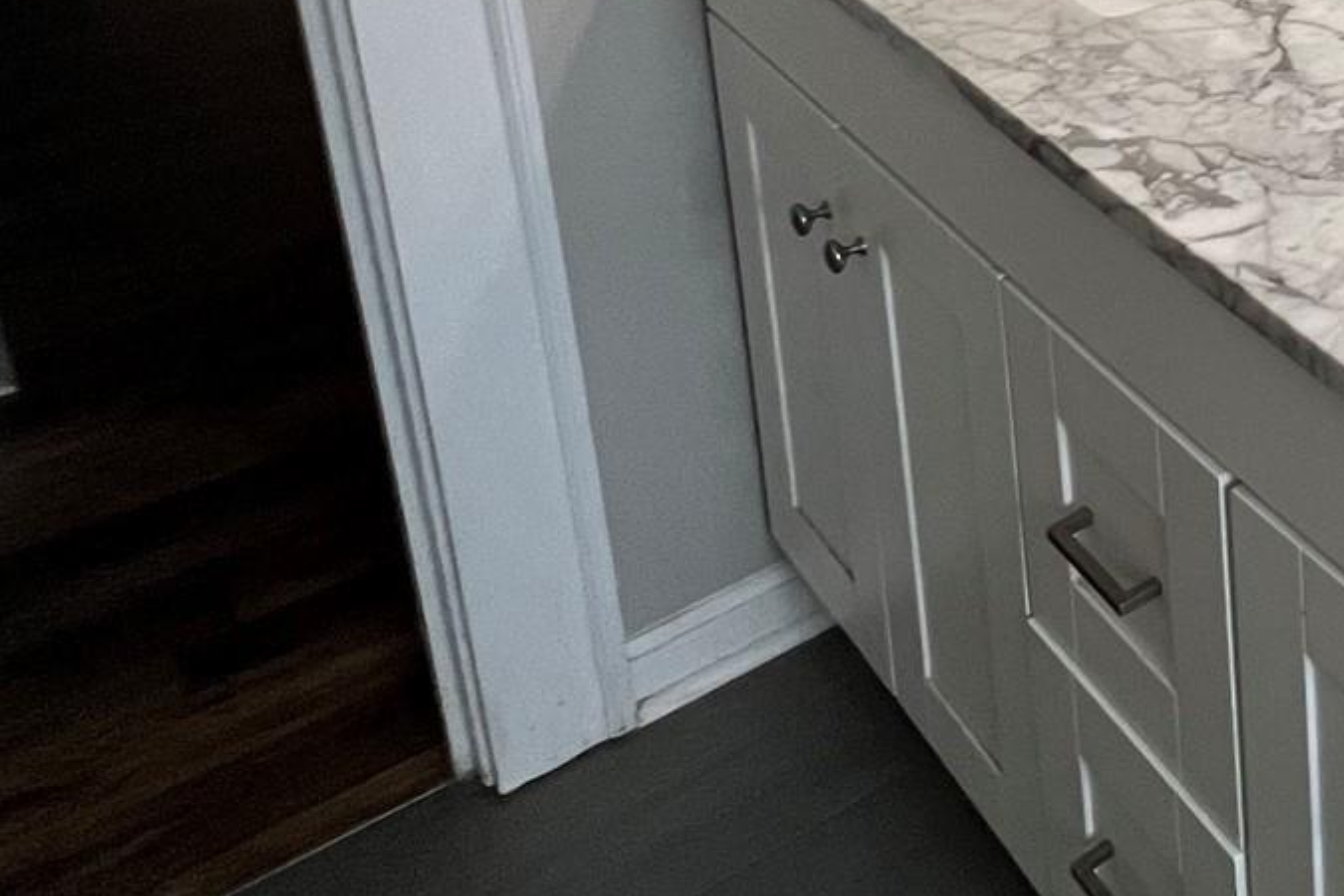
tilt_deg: -14.3
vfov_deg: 26.8
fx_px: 1531
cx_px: 1959
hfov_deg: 30.1
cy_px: -313
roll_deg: -3.2
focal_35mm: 41
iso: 200
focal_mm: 1.57
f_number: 1.8
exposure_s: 1/120
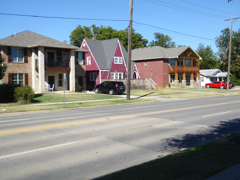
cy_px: 90
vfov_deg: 34.3
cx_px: 120
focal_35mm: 42
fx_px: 291
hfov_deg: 44.8
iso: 80
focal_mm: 7.2
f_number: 3.8
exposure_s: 1/640
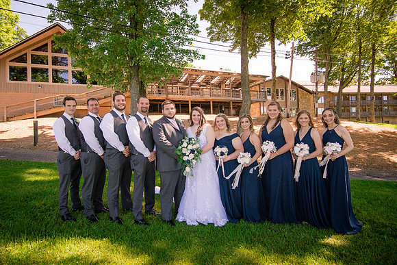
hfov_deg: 77.9
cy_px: 130
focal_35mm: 22
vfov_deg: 56.7
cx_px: 196
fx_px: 245
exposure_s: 1/400
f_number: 9
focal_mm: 20
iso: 640
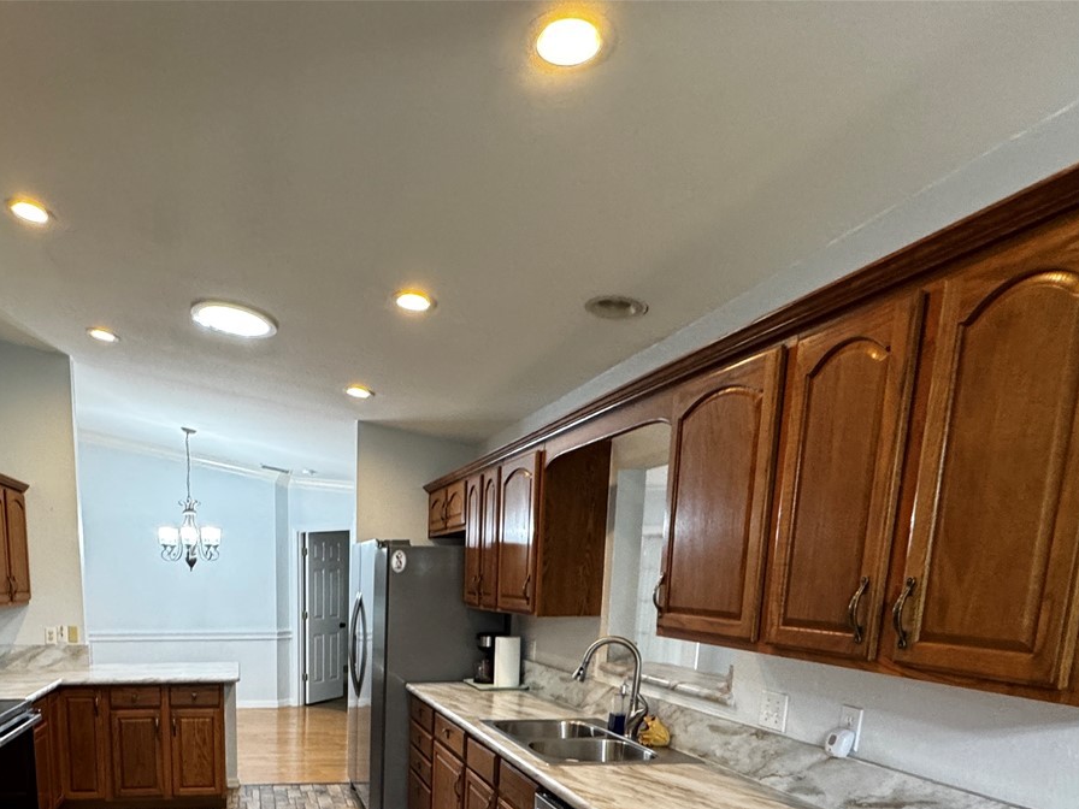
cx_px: 287
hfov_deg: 65.7
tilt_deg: -10.3
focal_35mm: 25
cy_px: 721
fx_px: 779
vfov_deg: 49.2
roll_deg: +1.0
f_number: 2.2
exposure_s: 1/60
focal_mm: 2.22
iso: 250
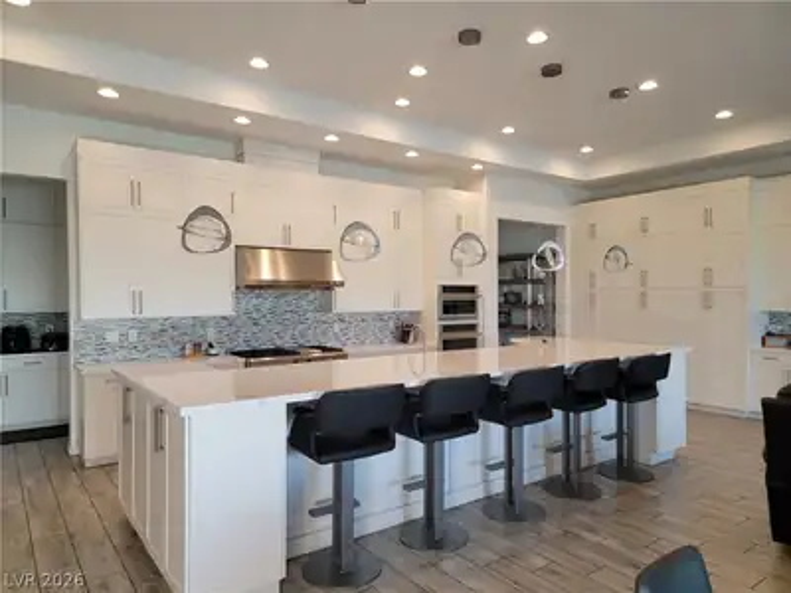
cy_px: 296
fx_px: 548
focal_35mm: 24
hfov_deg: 71.6
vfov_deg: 56.8
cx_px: 396
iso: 125
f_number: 1.8
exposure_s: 1/120
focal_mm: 6.7
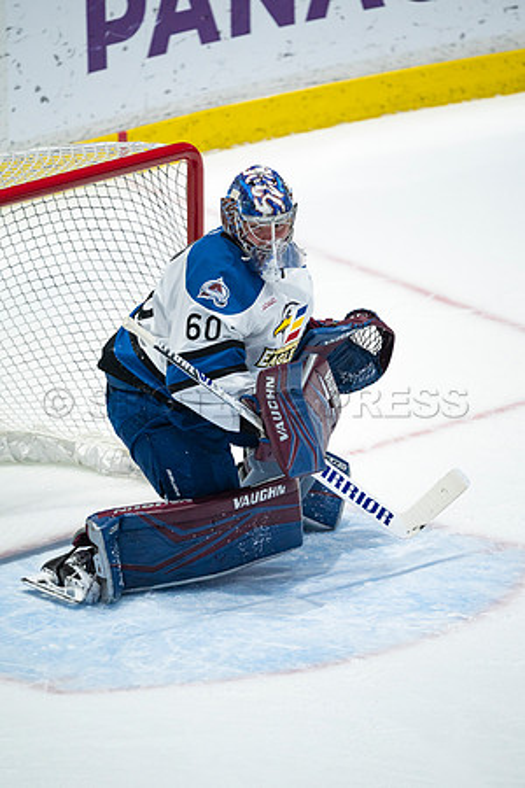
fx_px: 13124
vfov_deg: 3.4
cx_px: 262
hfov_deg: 2.3
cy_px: 394
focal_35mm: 600
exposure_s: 1/1000
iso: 2000
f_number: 4
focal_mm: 600
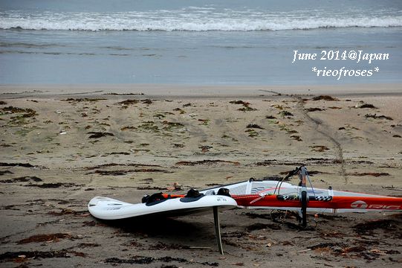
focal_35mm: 195
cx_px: 201
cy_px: 134
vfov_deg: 7.0
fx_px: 2176
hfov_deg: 10.6
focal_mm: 130
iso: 400
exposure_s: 1/800
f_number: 7.1
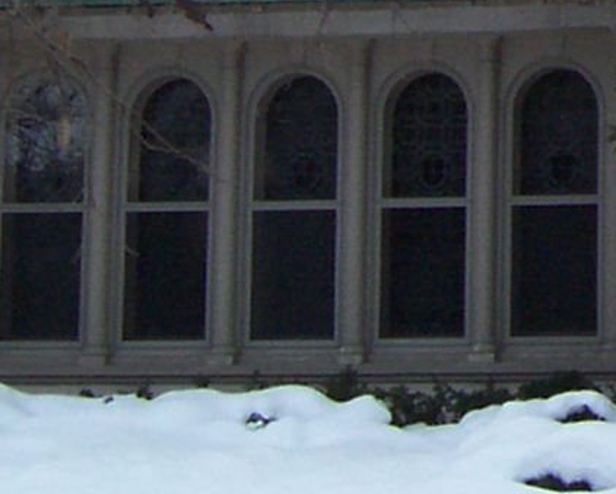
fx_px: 3301
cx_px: 1179
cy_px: -383
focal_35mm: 181
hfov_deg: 10.0
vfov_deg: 8.2
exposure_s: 1/515
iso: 80
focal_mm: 5.6
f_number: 2.7
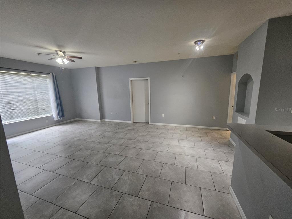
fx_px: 110
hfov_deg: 106.2
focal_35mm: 13
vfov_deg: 89.9
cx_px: 146
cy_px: 110
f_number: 2.2
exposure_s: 1/60
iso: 250
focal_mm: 1.7
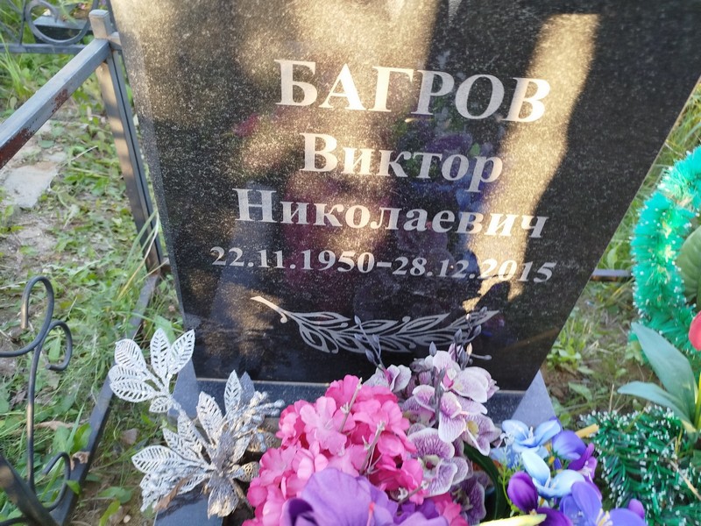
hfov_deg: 71.6
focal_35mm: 24
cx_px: 350
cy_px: 263
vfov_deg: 56.8
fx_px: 486
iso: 64
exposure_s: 1/50
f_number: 1.7
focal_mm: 5.31
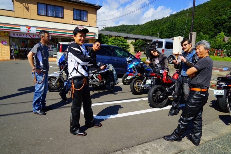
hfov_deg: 73.7
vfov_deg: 53.2
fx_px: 154
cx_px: 116
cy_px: 77
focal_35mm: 24
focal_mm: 24
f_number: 11
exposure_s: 1/160
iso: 100
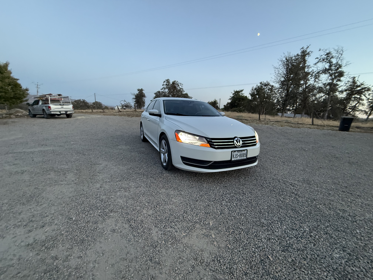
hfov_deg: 102.1
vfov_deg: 85.7
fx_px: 151
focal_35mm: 14
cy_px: 140
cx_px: 186
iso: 320
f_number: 2.2
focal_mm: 2.22
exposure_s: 1/86
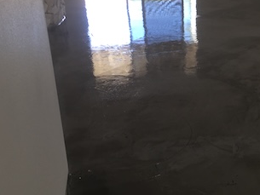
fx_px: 428
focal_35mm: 57
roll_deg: -2.0
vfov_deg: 25.6
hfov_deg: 31.9
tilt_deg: -16.5
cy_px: 80
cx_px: 241
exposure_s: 1/40
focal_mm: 4.15
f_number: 2.2
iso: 32
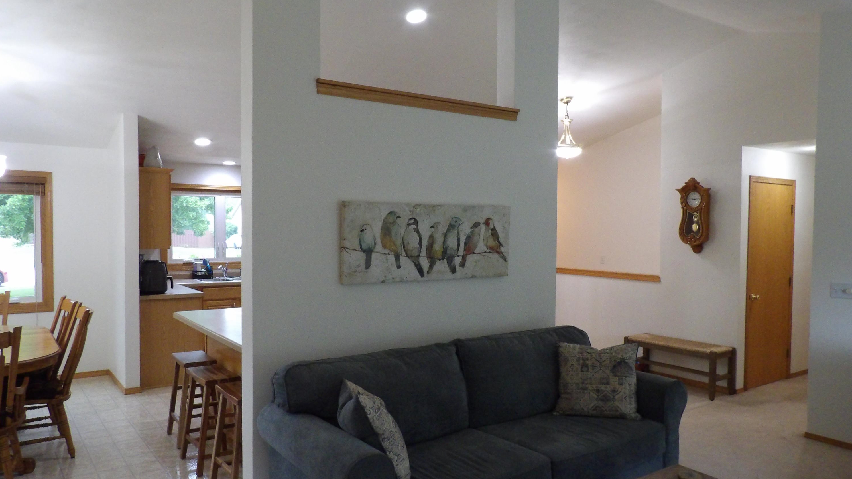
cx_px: 437
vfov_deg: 42.9
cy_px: 246
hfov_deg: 69.9
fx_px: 610
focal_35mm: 27
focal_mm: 4.3
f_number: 4
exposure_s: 1/40
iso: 740
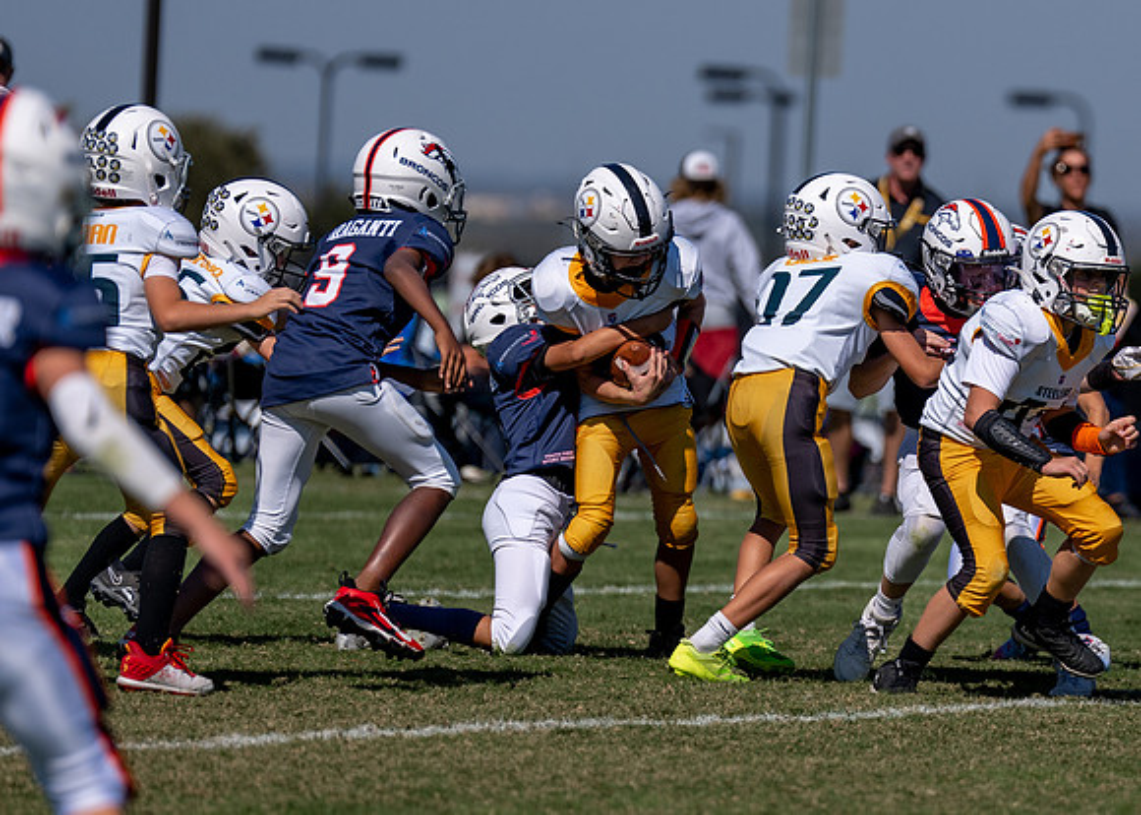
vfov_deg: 3.6
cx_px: 902
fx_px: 13042
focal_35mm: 403
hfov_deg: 5.0
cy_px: 371
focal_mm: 200
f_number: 2.8
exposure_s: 1/5000
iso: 100
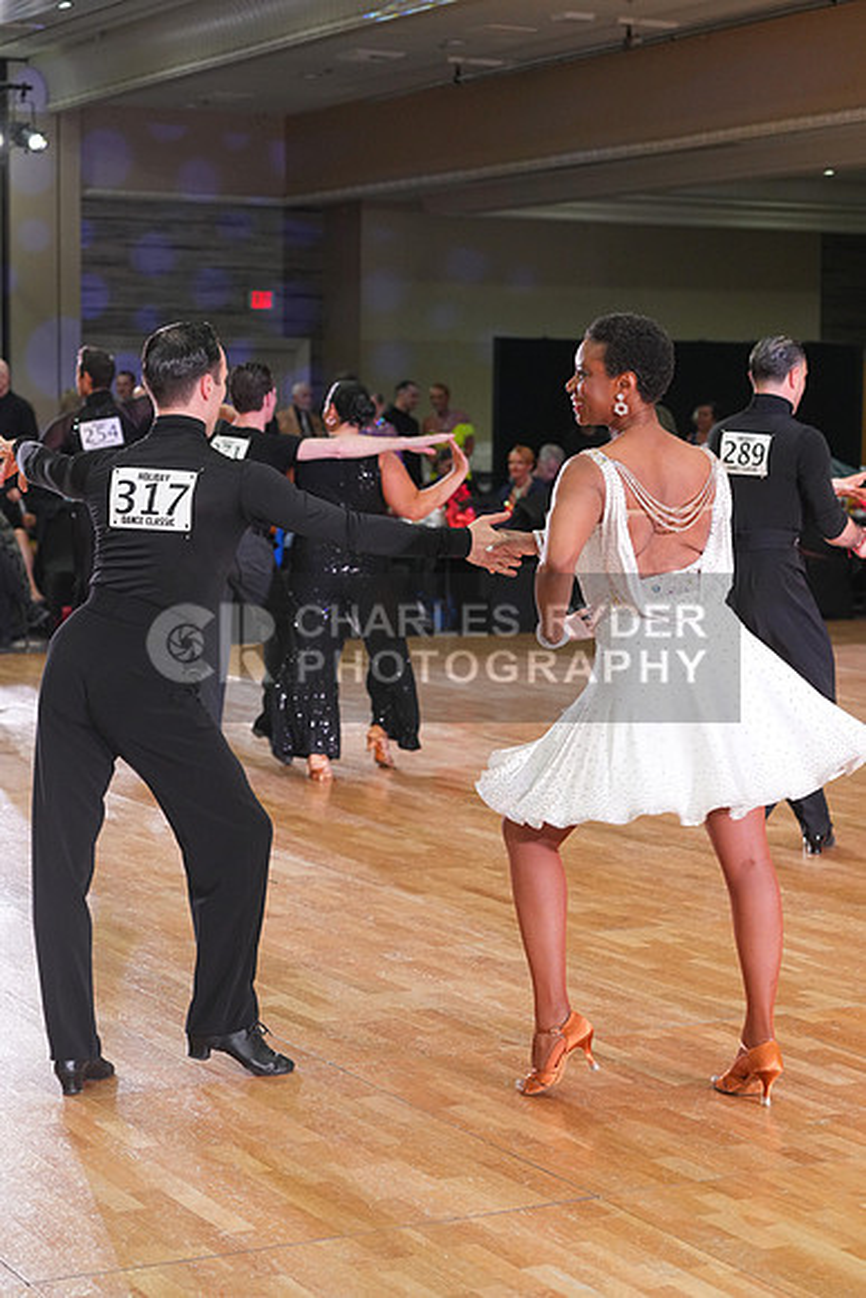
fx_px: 2560
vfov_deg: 28.4
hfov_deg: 19.2
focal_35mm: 71
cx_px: 433
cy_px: 649
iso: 2500
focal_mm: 71
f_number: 4.5
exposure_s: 1/200
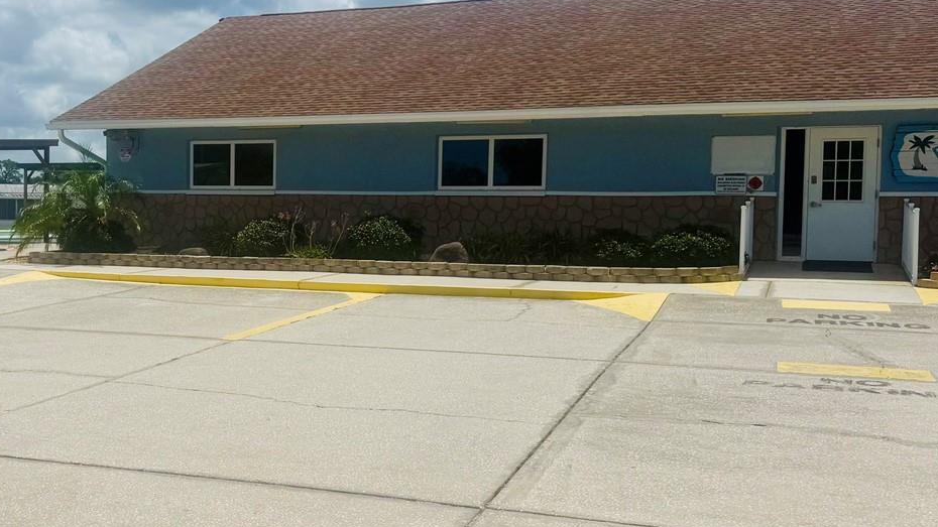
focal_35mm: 45
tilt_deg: -5.4
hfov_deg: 44.4
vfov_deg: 26.5
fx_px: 1119
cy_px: 265
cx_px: 266
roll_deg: -1.2
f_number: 1.78
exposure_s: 1/14286
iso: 80
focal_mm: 6.76
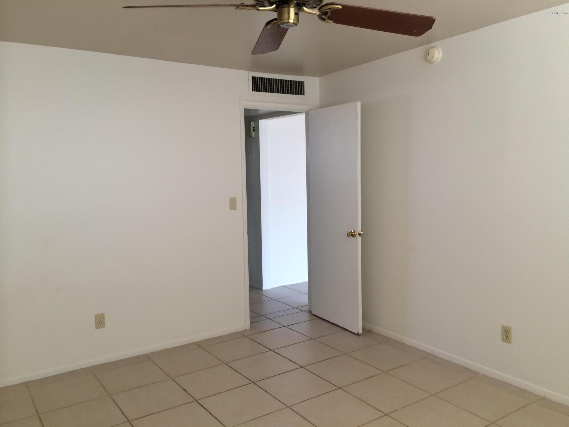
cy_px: 214
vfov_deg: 46.8
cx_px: 284
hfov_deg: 60.0
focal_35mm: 30
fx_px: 493
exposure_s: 1/30
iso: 50
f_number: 2.2
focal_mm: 4.12
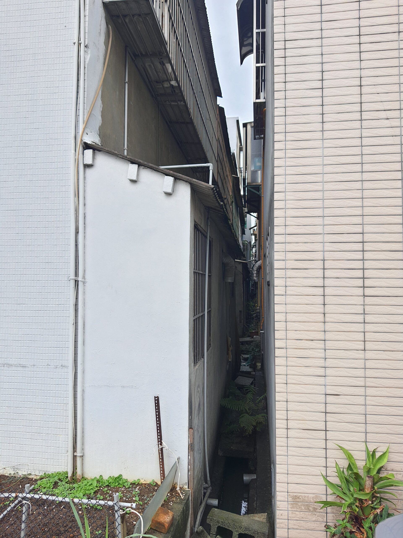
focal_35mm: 26
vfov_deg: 67.3
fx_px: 404
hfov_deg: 53.1
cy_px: 269
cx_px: 202
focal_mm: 4.32
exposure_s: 1/528
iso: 50
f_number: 1.7
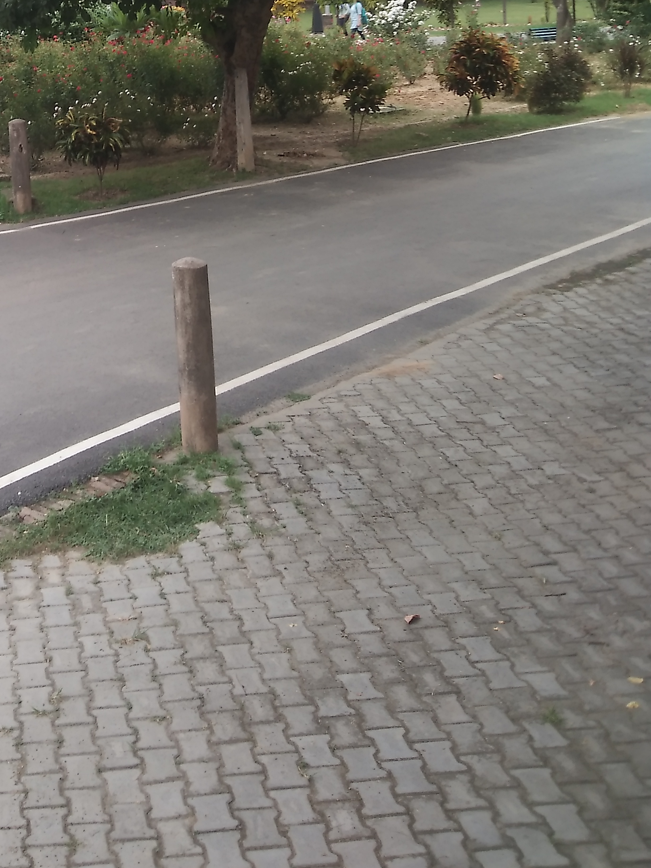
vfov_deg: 32.0
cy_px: 69
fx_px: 1429
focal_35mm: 57
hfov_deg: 24.7
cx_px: 38
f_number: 2.2
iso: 50
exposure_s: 1/274
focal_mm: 3.65
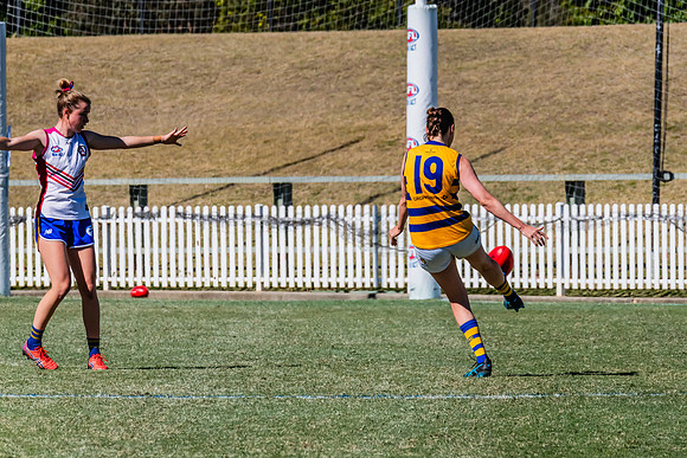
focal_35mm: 471
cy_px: 194
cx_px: 443
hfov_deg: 4.4
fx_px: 8984
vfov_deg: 2.9
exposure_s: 1/1600
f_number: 14
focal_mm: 360
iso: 800
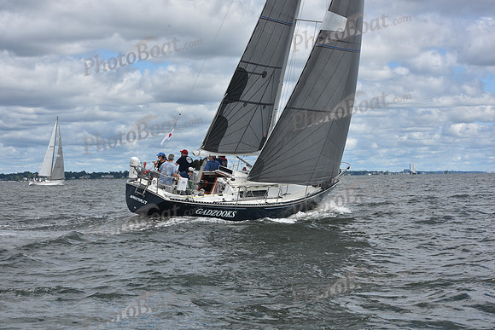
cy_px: 165
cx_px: 248
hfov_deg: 28.8
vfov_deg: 19.5
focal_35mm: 70
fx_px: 963
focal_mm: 70
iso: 250
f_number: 9
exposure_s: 1/800
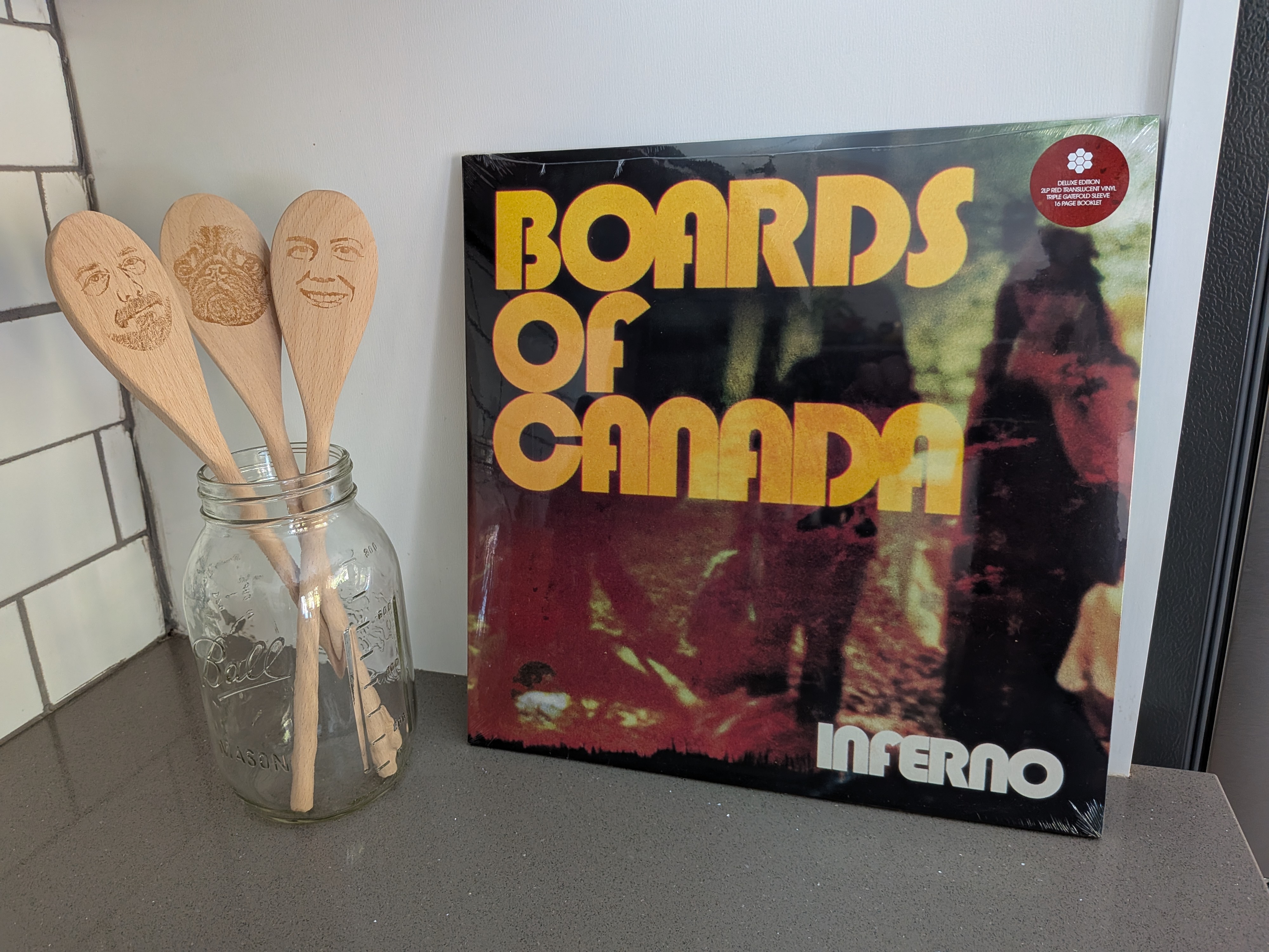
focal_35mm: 24
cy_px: 476
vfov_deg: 56.8
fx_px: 880
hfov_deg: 71.6
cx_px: 634
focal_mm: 4.53
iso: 140
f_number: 1.7
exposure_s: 1/24
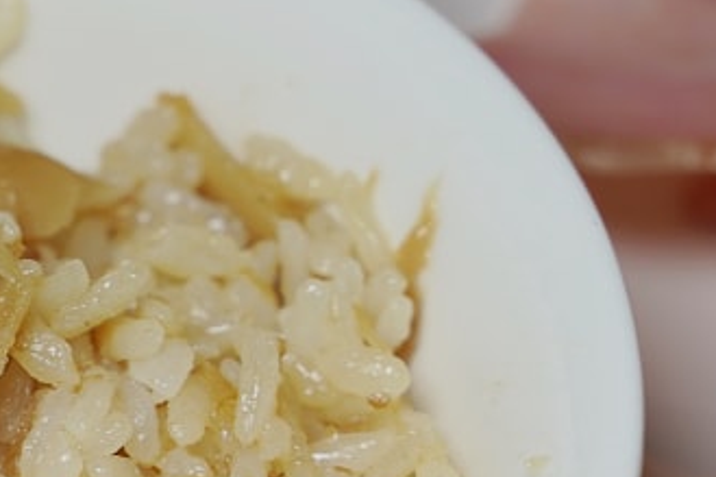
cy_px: 396
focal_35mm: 186
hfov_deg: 10.9
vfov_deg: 7.4
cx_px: -161
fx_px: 3697
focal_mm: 51
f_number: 5.6
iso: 100
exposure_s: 1/125
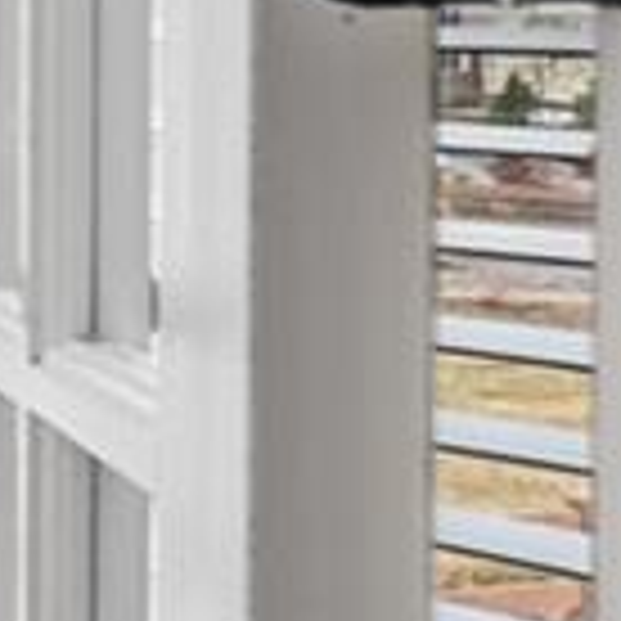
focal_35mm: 168
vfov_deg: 10.3
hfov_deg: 6.6
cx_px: -2300
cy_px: -38
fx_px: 3410
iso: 200
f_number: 8
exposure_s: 1/8
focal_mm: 17
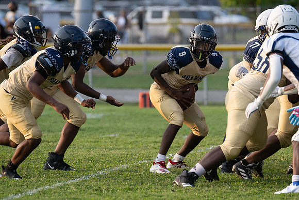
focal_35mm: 375
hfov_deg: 5.5
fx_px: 3119
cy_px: 124
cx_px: 186
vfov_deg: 3.7
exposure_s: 1/1000
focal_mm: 300
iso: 400
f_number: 4.5
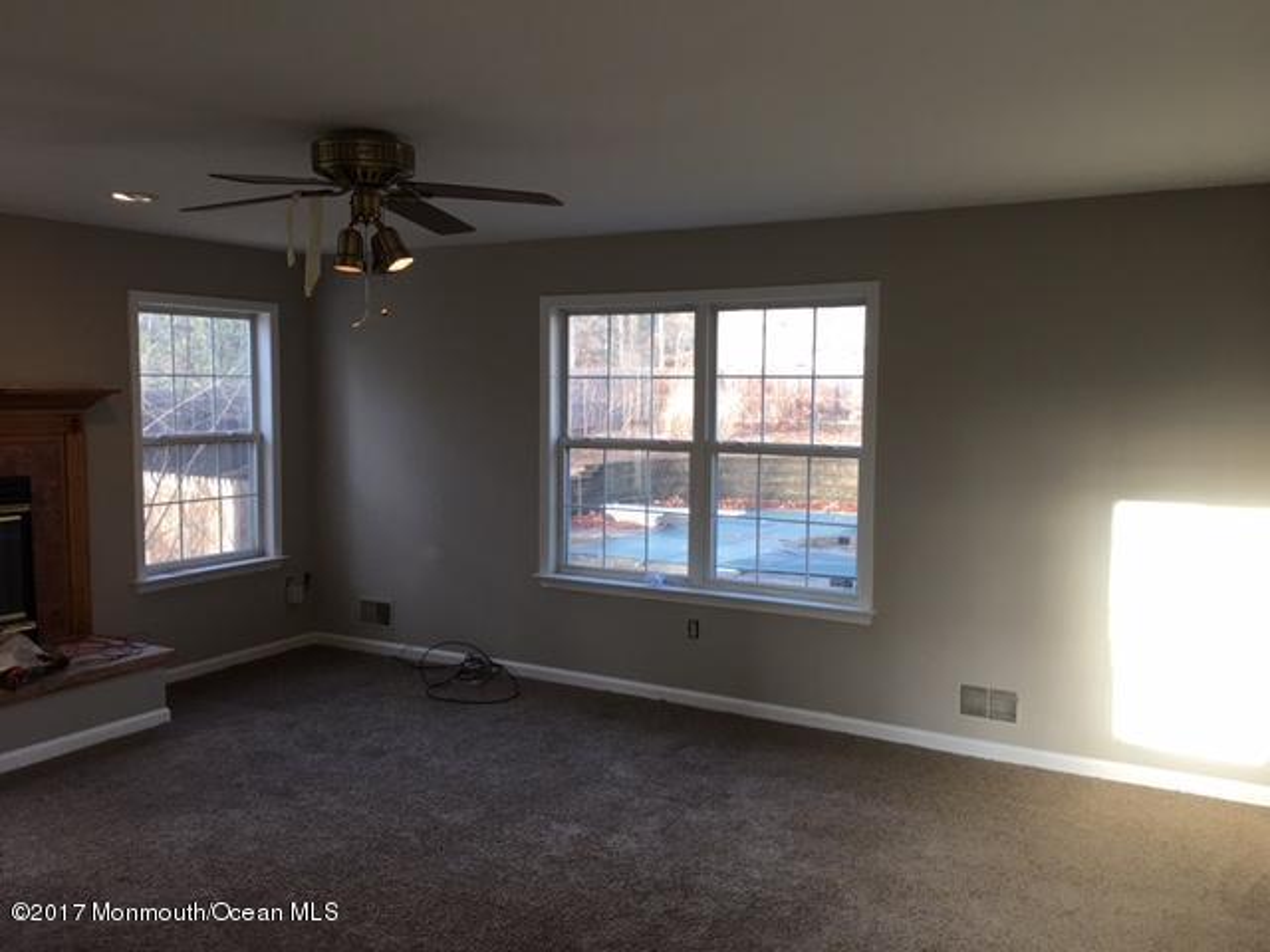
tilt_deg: -3.5
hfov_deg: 61.7
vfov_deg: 48.2
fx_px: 1064
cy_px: 476
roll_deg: -1.2
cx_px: 635
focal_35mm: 29
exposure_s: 1/30
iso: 25
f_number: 2.2
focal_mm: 4.15
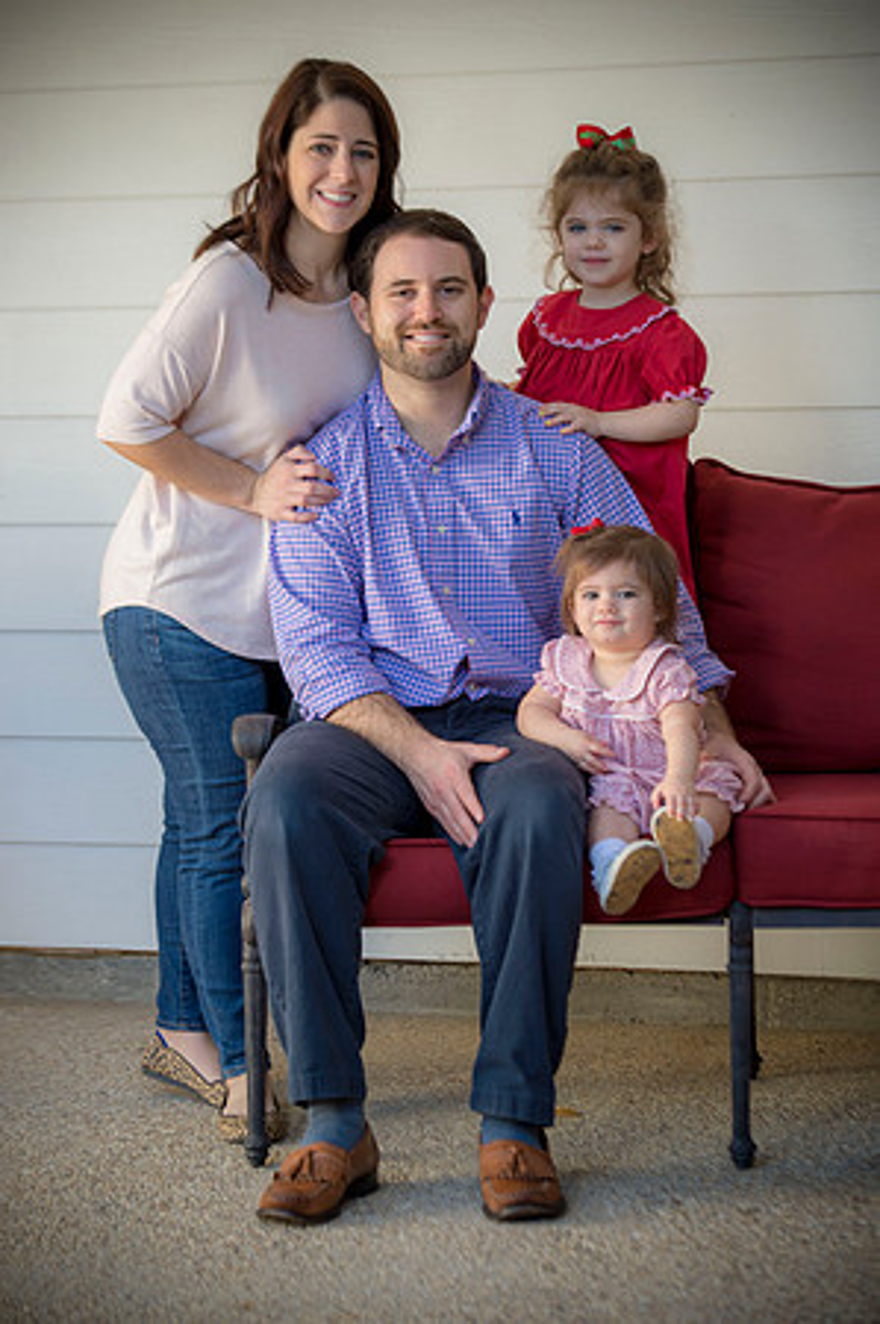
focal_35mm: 105
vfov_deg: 19.5
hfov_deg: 13.0
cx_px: 440
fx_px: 3859
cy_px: 662
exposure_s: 1/200
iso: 320
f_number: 4
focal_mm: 105
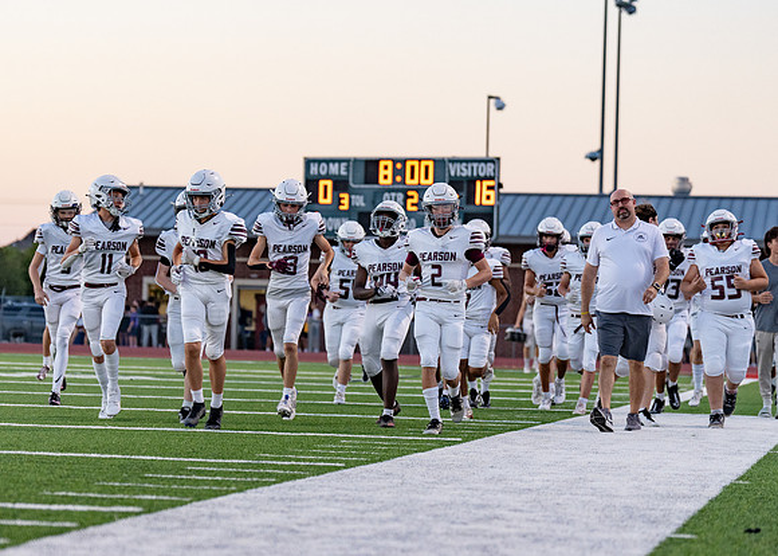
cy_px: 330
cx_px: 297
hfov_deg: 13.9
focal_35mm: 144
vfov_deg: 10.0
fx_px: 3186
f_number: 2.8
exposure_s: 1/1000
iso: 640
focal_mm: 96
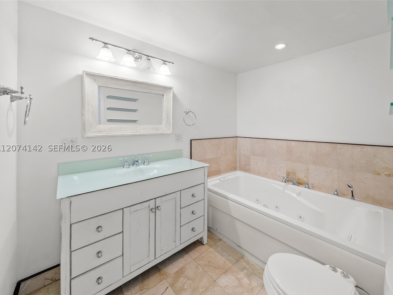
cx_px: 214
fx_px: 148
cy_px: 148
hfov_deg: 105.9
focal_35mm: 13
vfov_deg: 89.9
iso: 400
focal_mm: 12
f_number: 8
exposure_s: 1/4
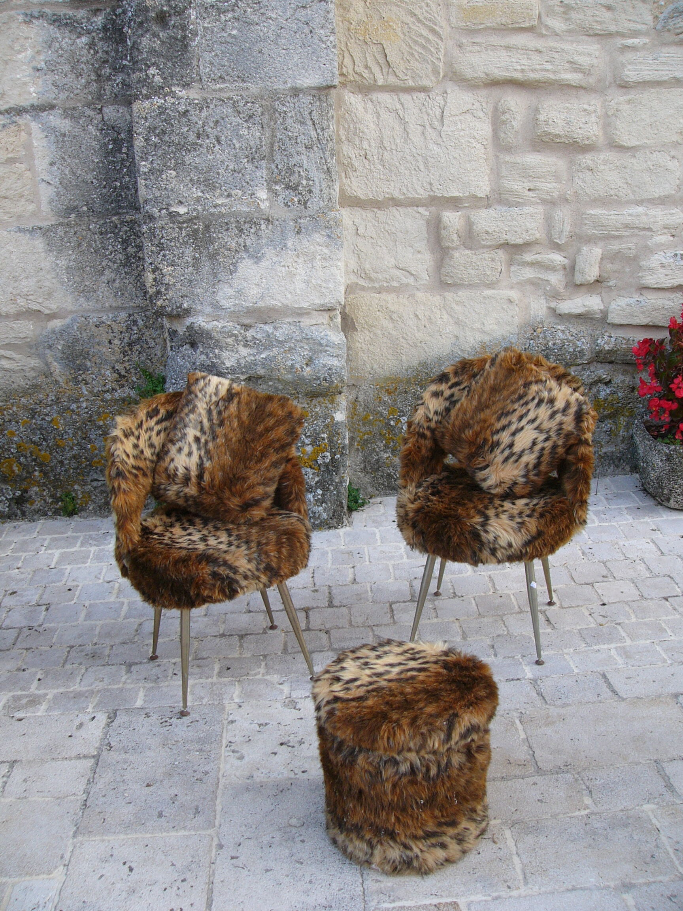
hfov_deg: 39.7
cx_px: 342
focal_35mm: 36
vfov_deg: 51.4
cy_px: 456
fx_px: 947
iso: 75
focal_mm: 6
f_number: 2.8
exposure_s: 1/60
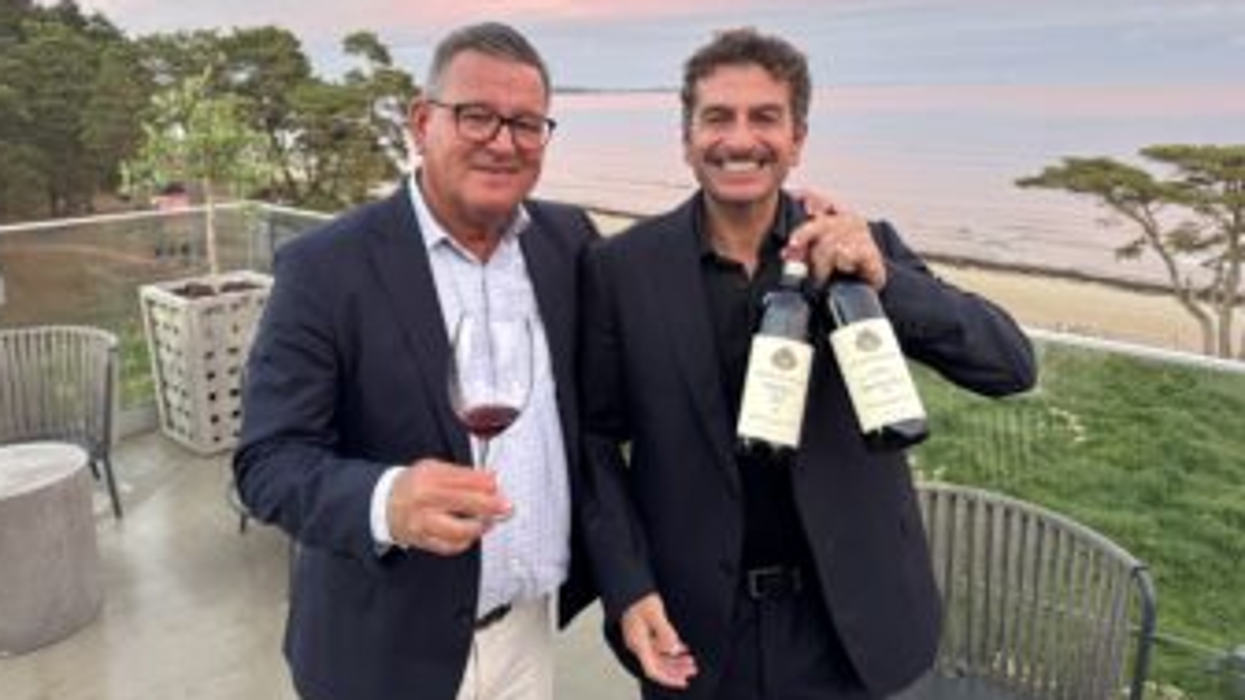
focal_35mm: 28
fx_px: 924
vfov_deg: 40.9
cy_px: 230
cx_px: 585
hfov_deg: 67.9
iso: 200
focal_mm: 6.76
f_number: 1.78
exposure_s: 1/121
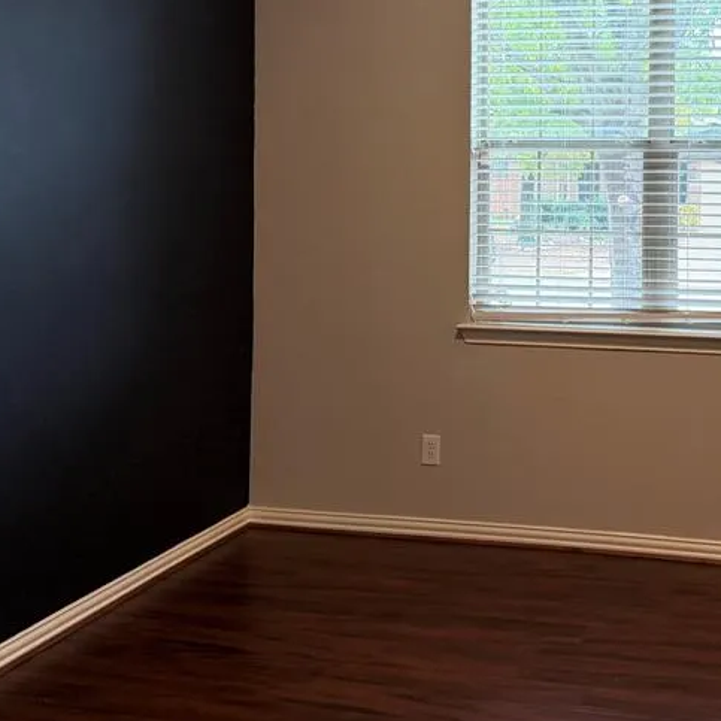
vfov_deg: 36.8
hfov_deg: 35.9
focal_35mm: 45
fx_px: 1060
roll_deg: -0.3
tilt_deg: -0.9
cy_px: 191
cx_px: 608
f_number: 1.78
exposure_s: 1/60
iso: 200
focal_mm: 6.76
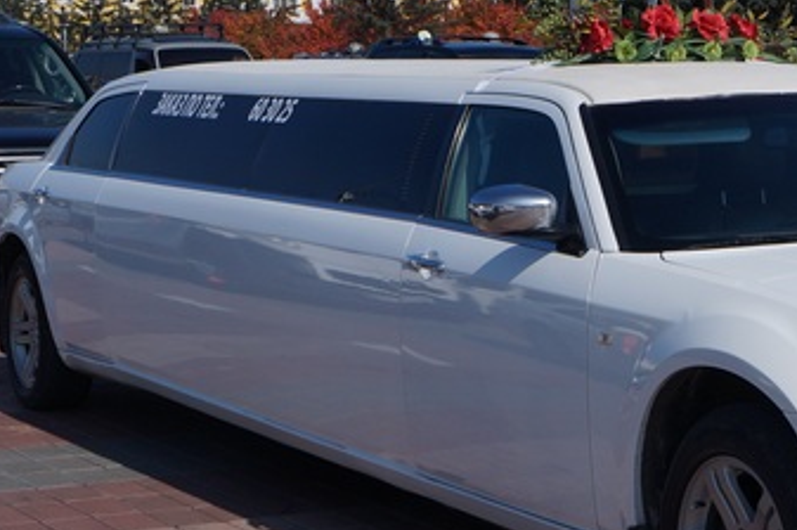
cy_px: 379
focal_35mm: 103
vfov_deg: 13.2
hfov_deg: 19.4
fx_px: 2282
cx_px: 736
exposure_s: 1/1250
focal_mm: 29
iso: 200
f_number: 9
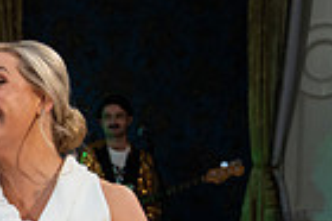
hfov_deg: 16.7
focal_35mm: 116
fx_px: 1069
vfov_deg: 11.4
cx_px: -90
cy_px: 303
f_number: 2.8
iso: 1250
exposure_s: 1/160
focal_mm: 28
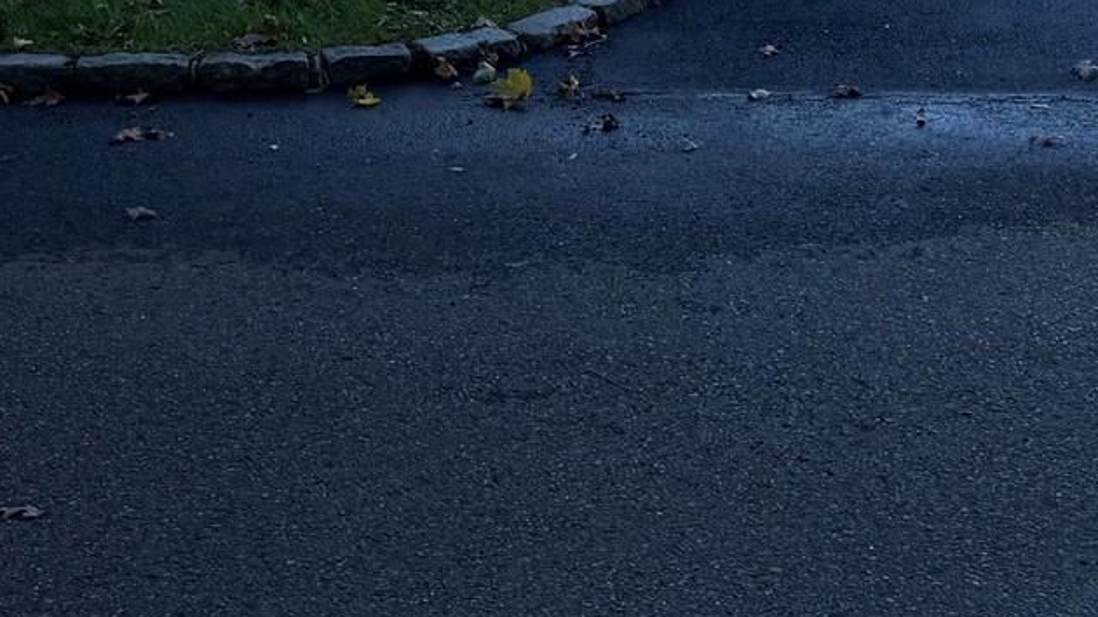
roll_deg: +0.9
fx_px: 2474
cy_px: -532
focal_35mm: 85
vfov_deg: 12.8
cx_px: 471
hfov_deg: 25.0
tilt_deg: -0.5
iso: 100
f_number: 1.78
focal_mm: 6.76
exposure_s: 1/1812
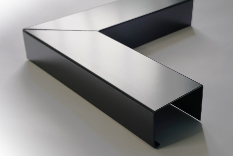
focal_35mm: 66
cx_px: 134
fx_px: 430
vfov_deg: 20.5
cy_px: 67
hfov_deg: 30.3
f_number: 4.5
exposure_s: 1/80
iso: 100
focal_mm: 56.3
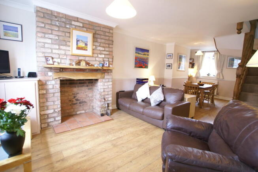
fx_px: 118
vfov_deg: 72.2
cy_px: 86
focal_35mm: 16
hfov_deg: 94.9
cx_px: 129
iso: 400
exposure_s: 1/15
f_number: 4.5
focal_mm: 11
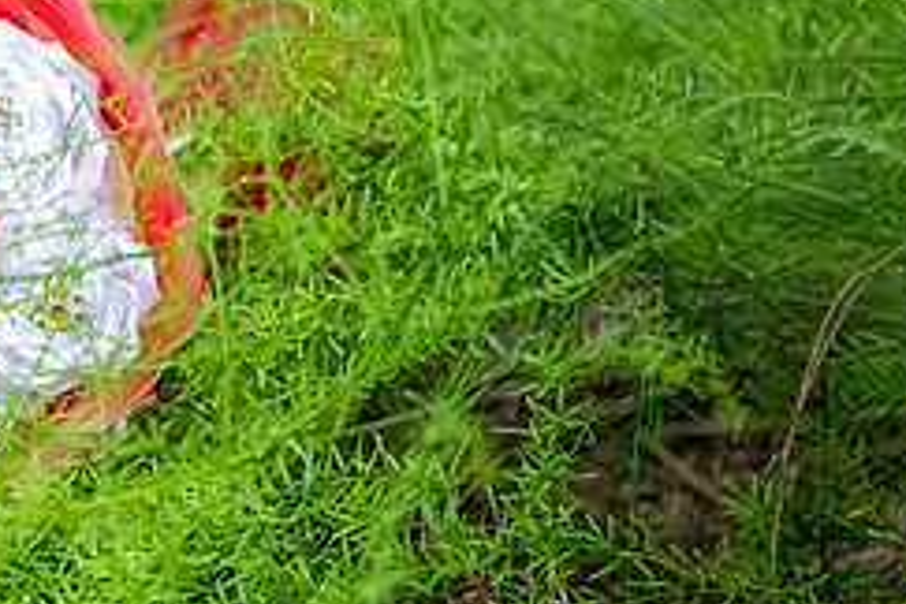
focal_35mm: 167
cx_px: -164
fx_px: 4203
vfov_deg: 8.2
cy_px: 103
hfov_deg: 12.0
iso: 3200
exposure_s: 1/800
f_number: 2.8
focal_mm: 70
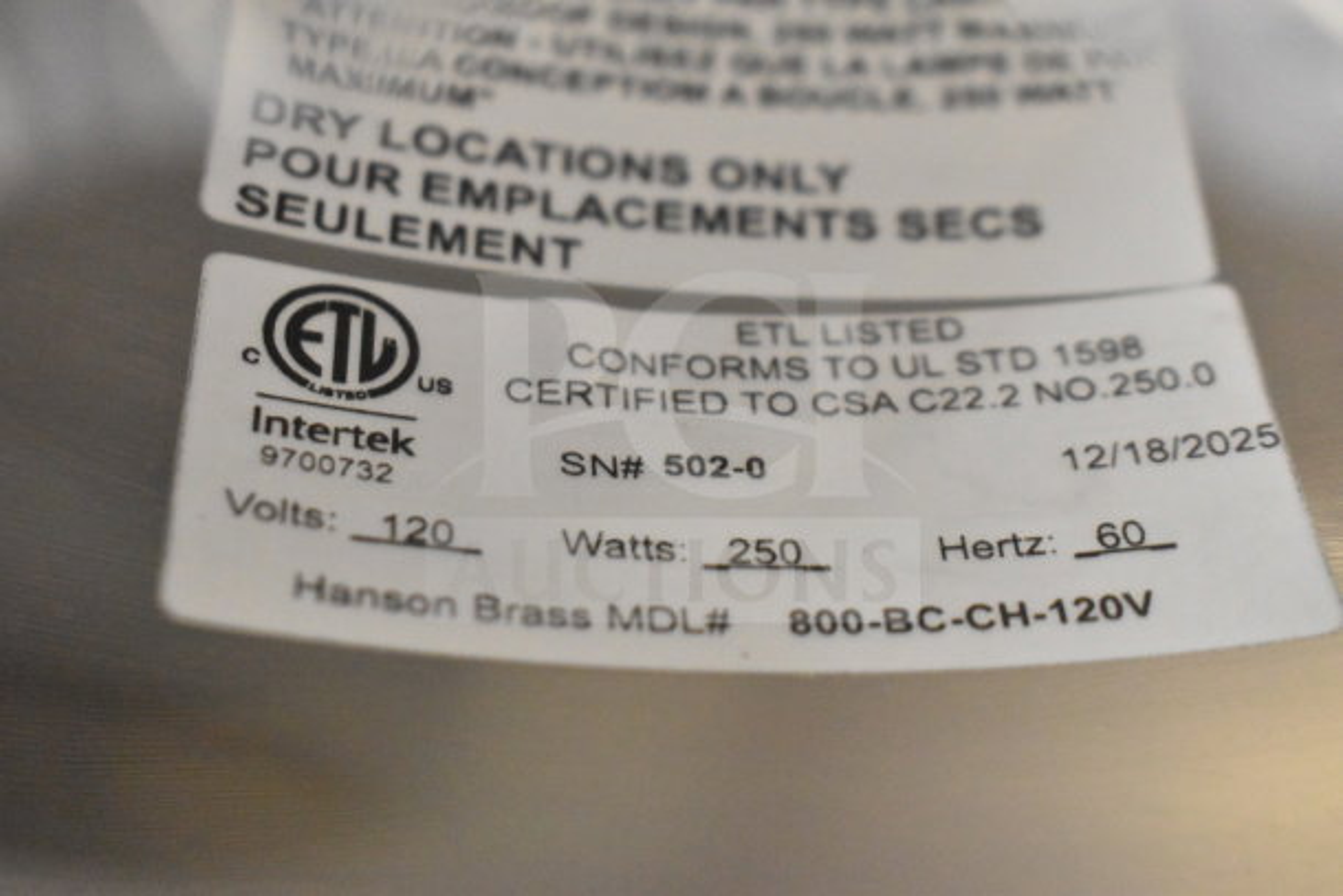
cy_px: 448
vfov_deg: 21.6
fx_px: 2351
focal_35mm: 63
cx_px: 672
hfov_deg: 31.9
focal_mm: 42
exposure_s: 1/60
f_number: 5
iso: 10000
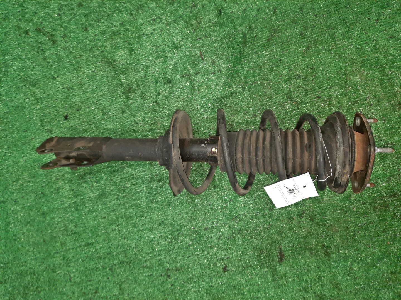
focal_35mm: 25
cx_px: 200
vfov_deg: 54.9
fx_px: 290
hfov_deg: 69.4
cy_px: 150
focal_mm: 4.6
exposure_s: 1/33
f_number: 2
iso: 300
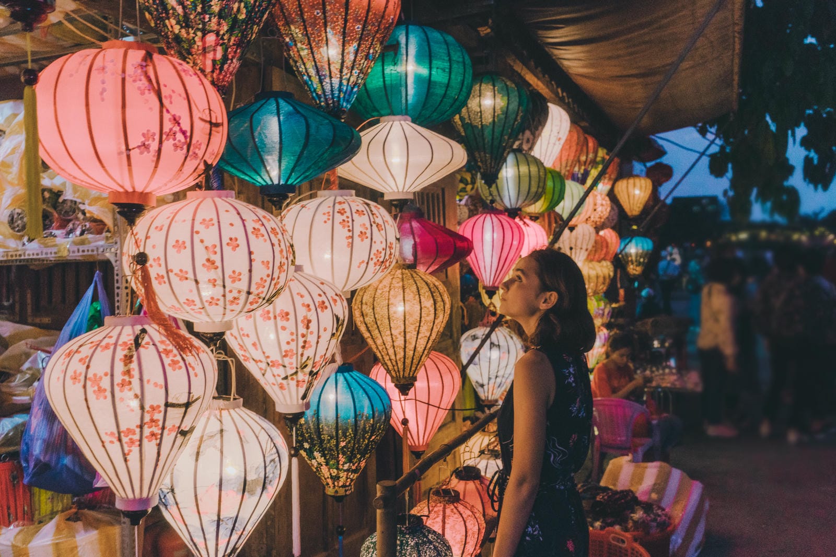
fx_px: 696
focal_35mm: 30
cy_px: 278
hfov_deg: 61.9
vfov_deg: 43.6
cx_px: 418
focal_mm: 30
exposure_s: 1/60
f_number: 4
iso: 4000
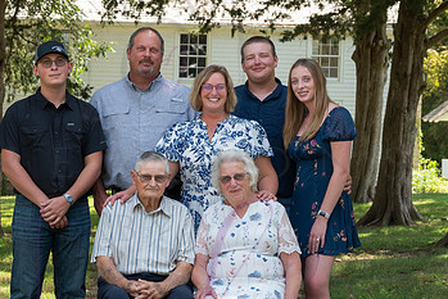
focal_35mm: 108
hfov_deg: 18.9
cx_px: 168
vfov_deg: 12.7
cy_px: 225
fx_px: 1344
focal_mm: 65
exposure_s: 1/160
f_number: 8
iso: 400
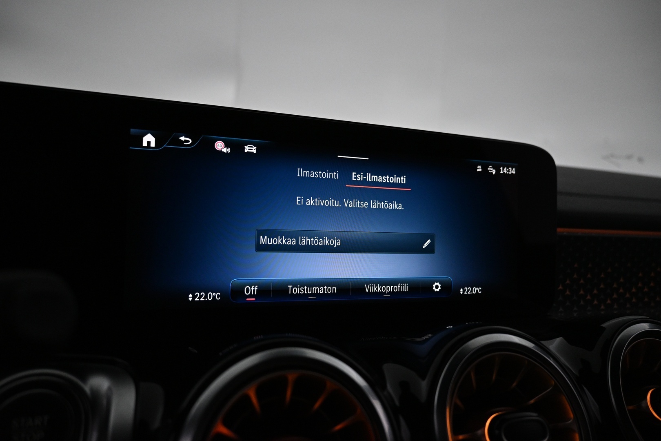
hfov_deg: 73.7
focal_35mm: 24
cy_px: 220
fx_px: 441
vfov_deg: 53.1
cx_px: 330
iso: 1600
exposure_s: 1/250
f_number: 3.5
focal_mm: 16
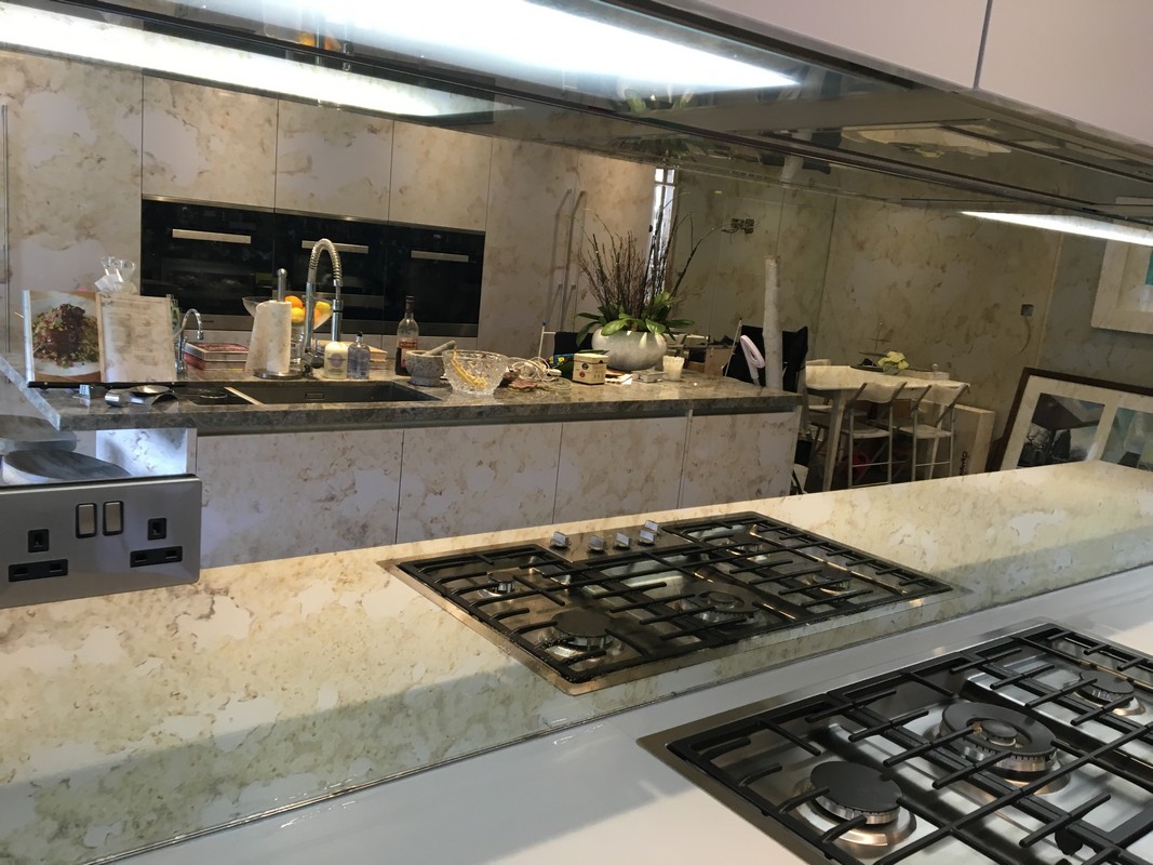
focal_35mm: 29
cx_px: 576
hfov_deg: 61.7
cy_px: 432
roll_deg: -4.9
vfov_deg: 48.2
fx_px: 966
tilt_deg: -10.1
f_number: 2.2
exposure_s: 1/33
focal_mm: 4.15
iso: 100
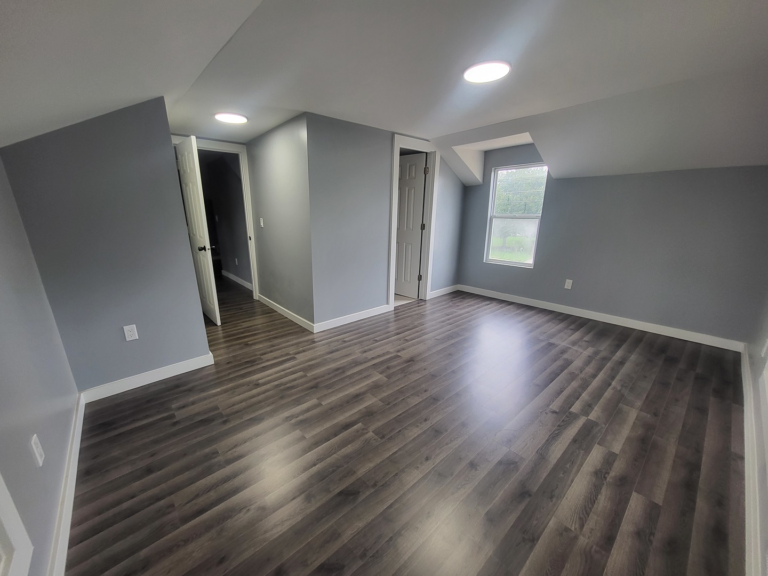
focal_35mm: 13
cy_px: 288
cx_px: 384
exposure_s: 1/60
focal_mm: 1.74
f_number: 2.2
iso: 125
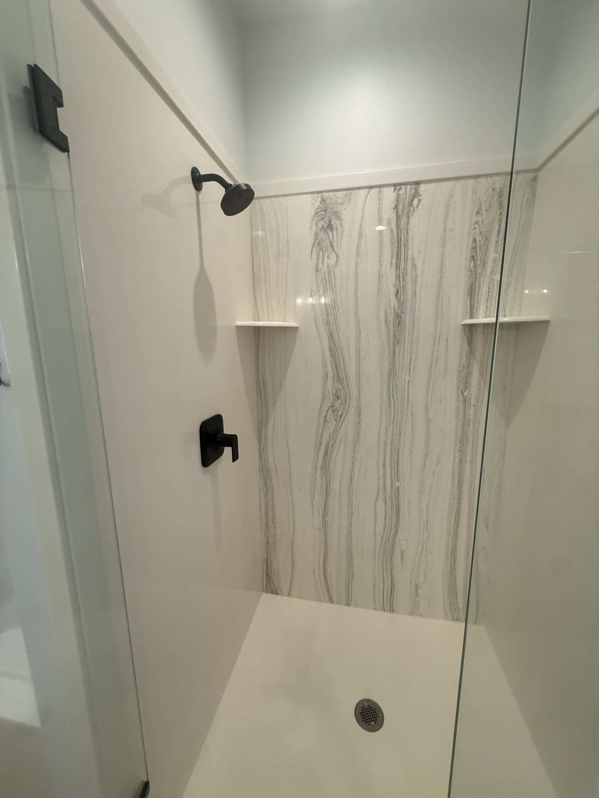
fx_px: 323
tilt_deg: -8.7
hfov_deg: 85.7
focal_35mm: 14
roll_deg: -0.7
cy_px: 399
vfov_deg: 102.1
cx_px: 300
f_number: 2.2
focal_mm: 2.22
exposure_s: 1/120
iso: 160
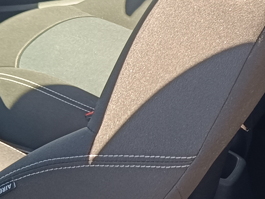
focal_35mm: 107
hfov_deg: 16.7
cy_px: 210
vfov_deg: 13.6
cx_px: 398
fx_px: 819
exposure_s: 1/102
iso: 54
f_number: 1.88
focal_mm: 5.59
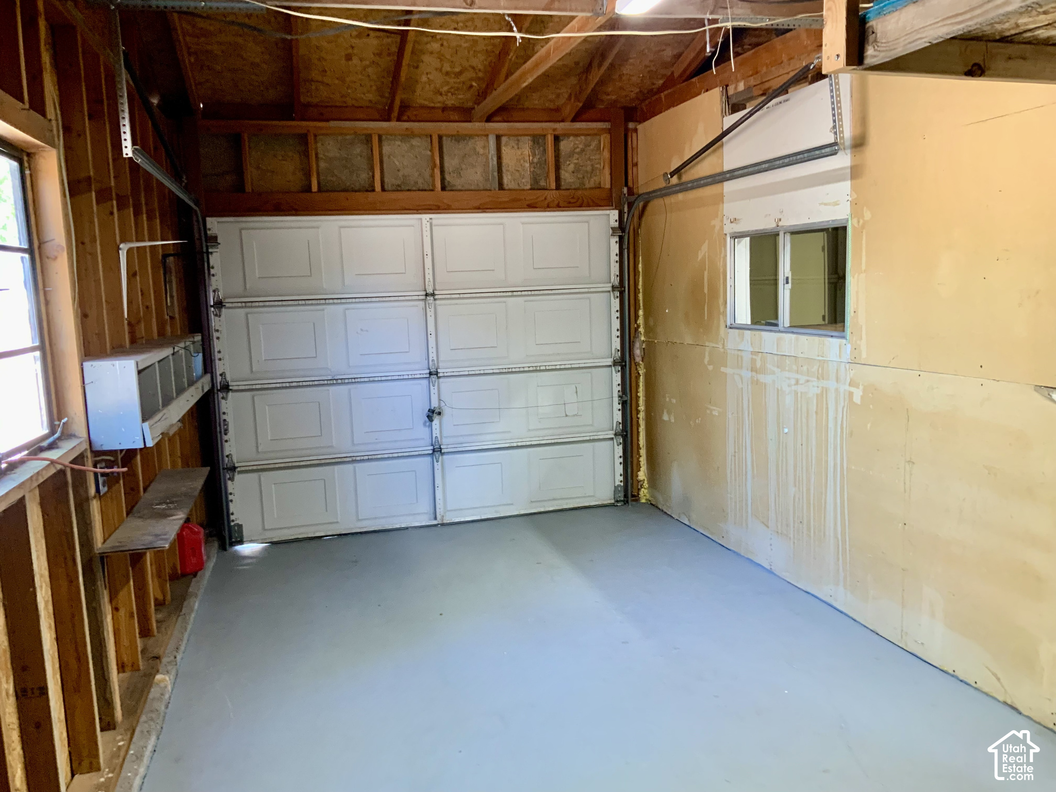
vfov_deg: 48.2
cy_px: 396
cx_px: 528
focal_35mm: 29
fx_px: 885
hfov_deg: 61.7
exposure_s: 1/60
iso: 160
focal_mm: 3
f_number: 1.8
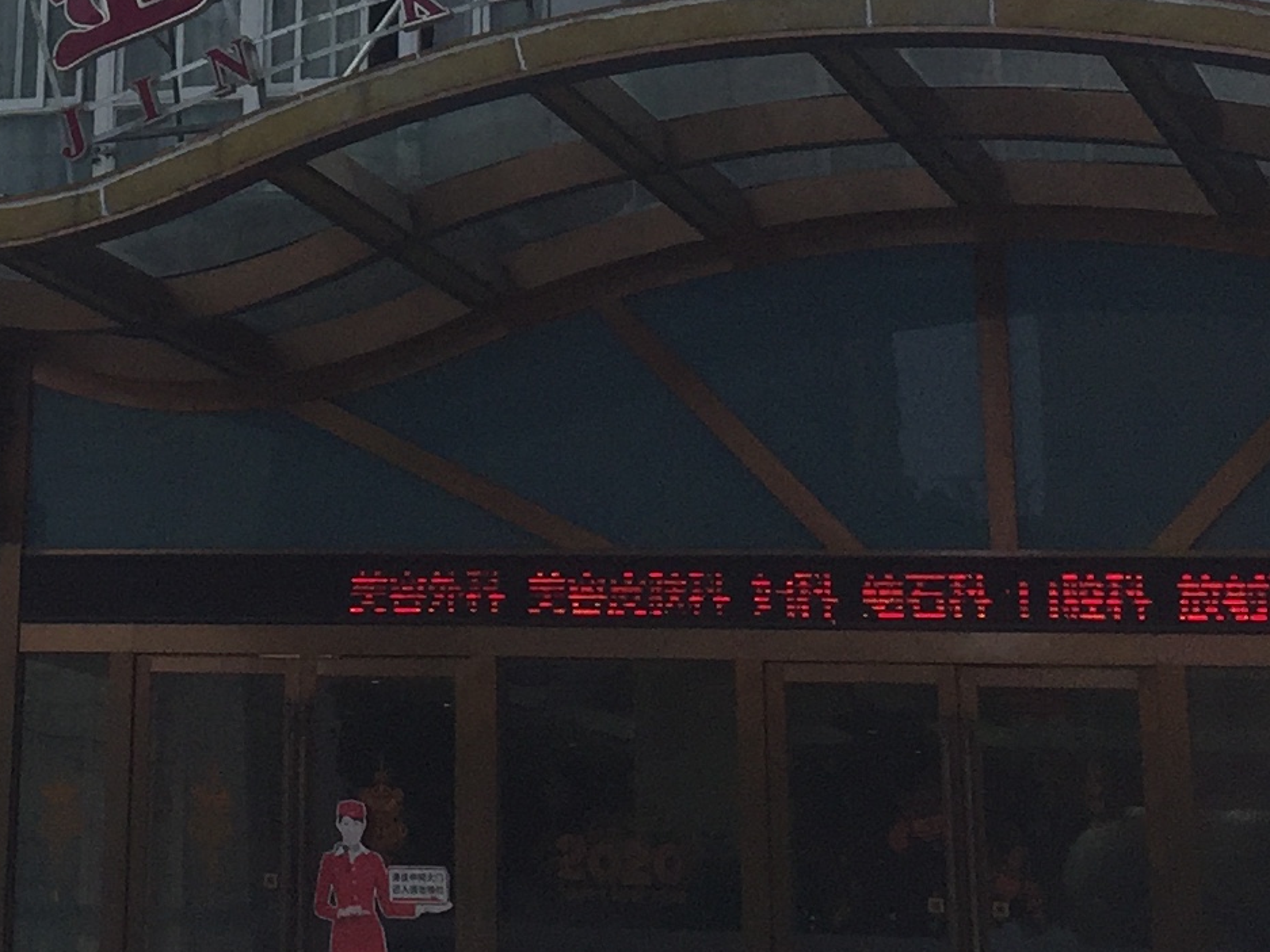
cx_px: 56
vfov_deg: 13.9
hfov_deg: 19.0
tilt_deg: +20.8
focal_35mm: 101
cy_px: -406
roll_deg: -5.2
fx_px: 3706
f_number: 2.2
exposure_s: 1/3049
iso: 32
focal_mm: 4.15
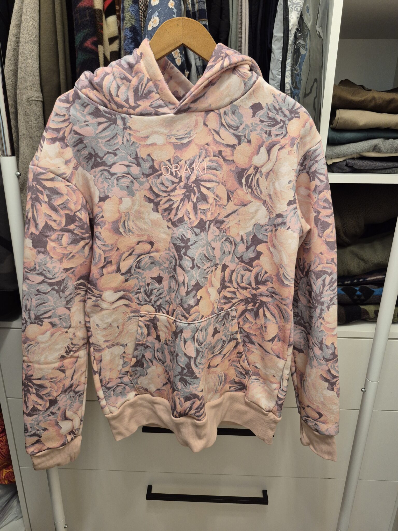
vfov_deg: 73.9
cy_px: 266
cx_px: 199
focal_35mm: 23
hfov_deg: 58.9
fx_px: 353
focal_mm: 5.4
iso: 320
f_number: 1.8
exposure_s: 1/120
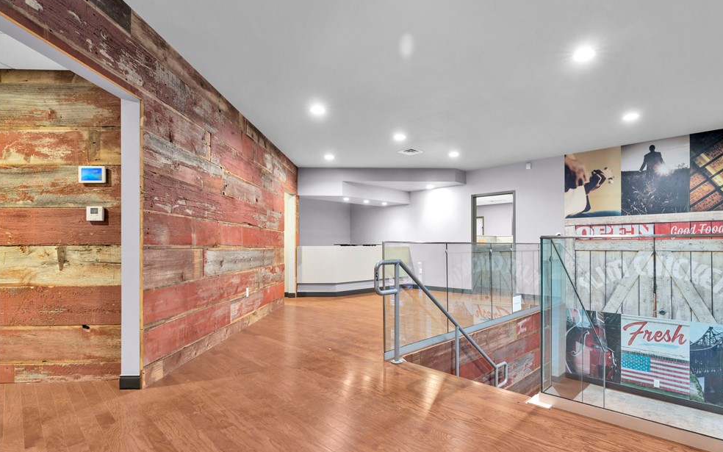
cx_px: 395
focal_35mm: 18
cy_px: 247
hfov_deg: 90.8
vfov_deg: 64.9
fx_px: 355
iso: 100
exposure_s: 2
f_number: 7.1
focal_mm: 16
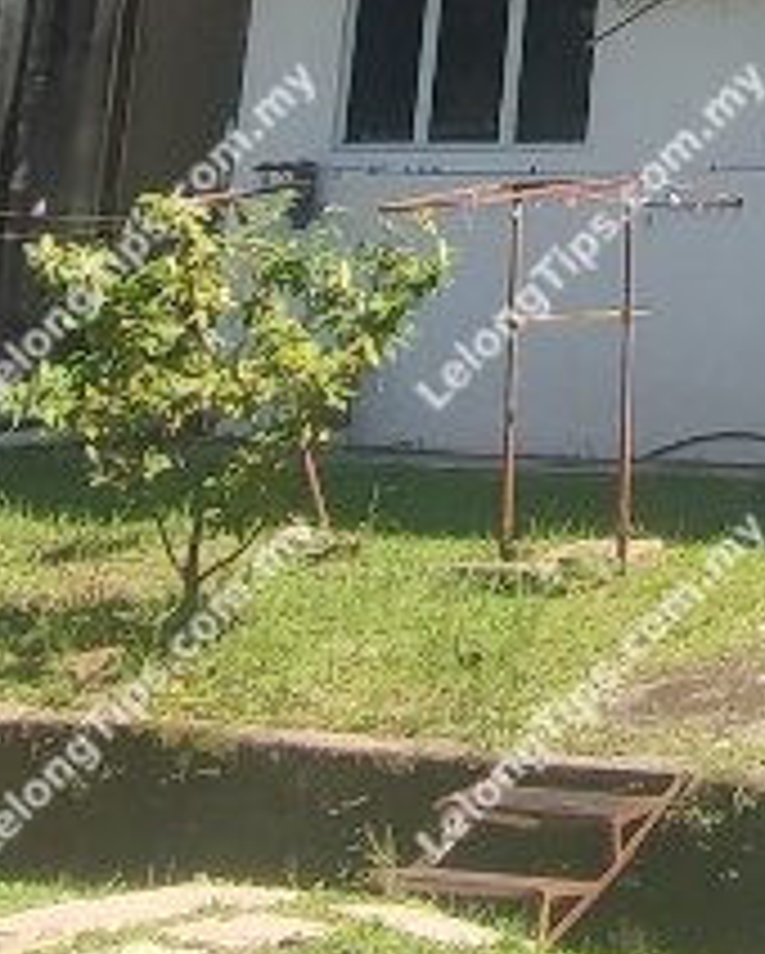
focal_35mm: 94
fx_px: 2657
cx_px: 992
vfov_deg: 15.8
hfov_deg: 15.6
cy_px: -983
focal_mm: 1.65
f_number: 2.2
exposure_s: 1/699
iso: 50
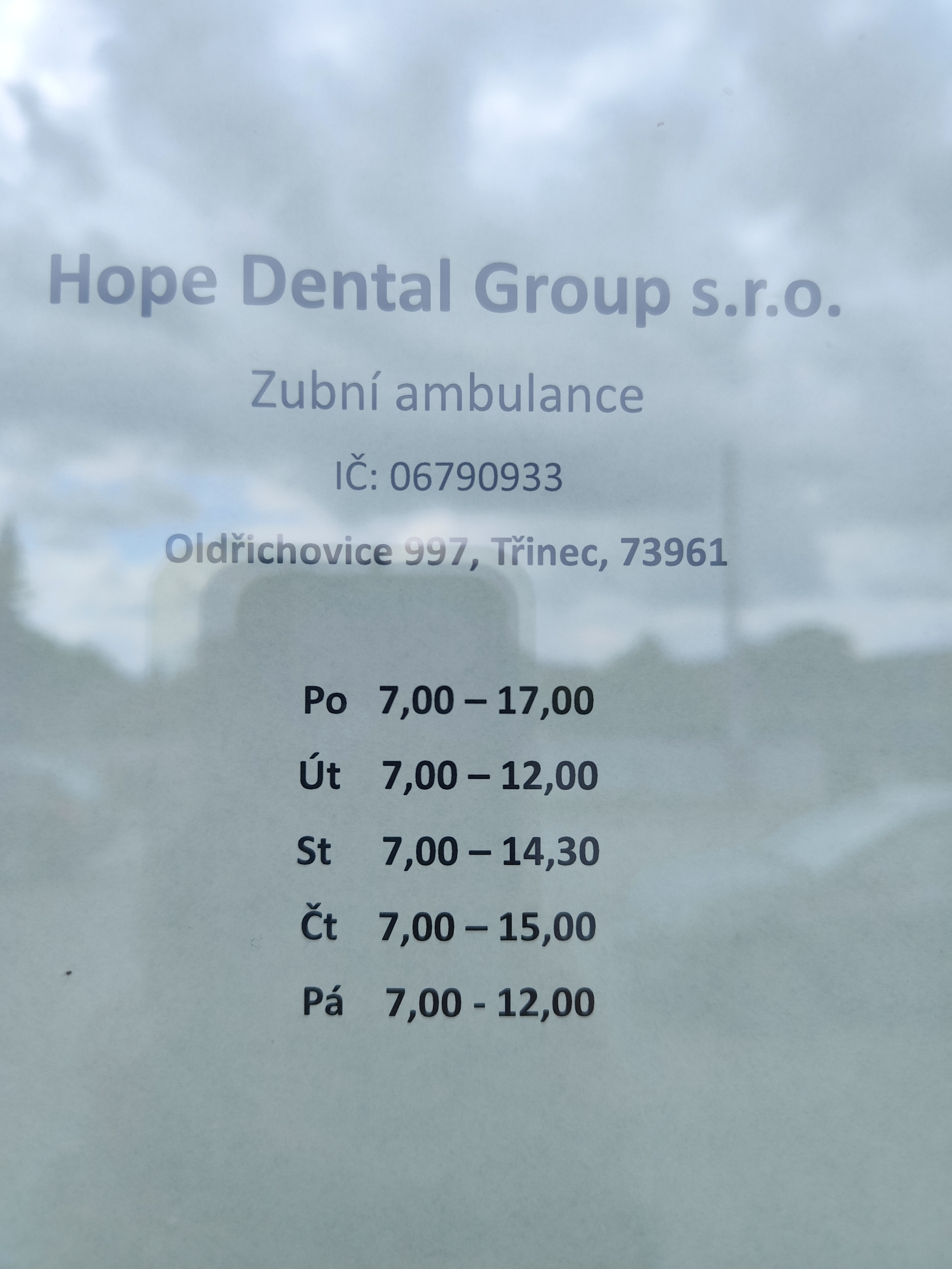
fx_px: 843
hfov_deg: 58.9
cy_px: 634
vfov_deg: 73.9
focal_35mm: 23
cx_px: 476
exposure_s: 1/399
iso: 50
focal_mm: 6.14
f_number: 1.65
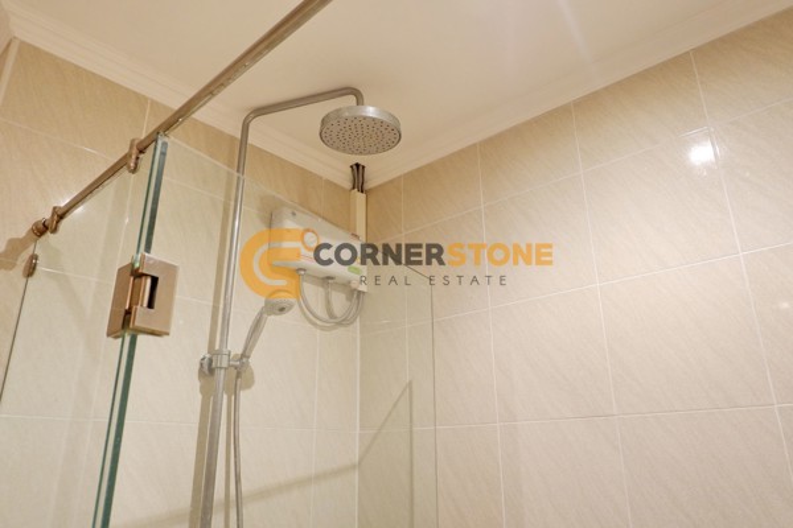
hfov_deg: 73.7
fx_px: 529
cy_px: 264
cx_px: 396
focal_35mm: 24
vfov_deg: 53.1
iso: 1250
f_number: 4
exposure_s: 1/34
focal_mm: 16
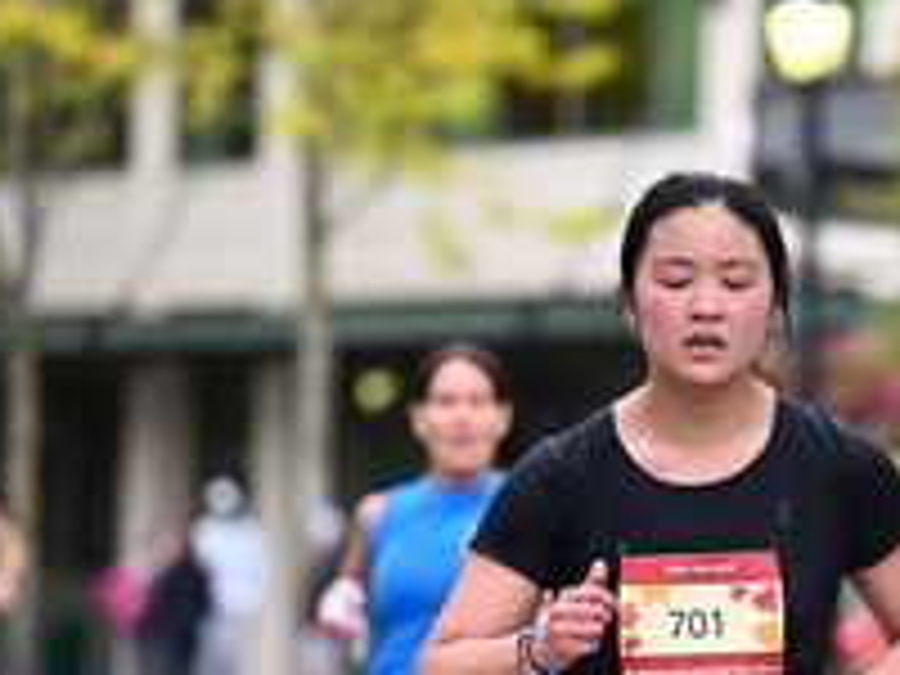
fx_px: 9282
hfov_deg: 5.5
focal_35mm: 357
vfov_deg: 4.2
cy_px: 580
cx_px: 799
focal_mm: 135
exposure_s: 1/1600
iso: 1000
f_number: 2.8
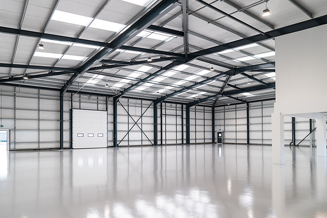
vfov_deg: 55.1
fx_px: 209
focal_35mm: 23
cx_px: 158
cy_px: 108
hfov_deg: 76.1
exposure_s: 1/80
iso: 640
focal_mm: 22
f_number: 4
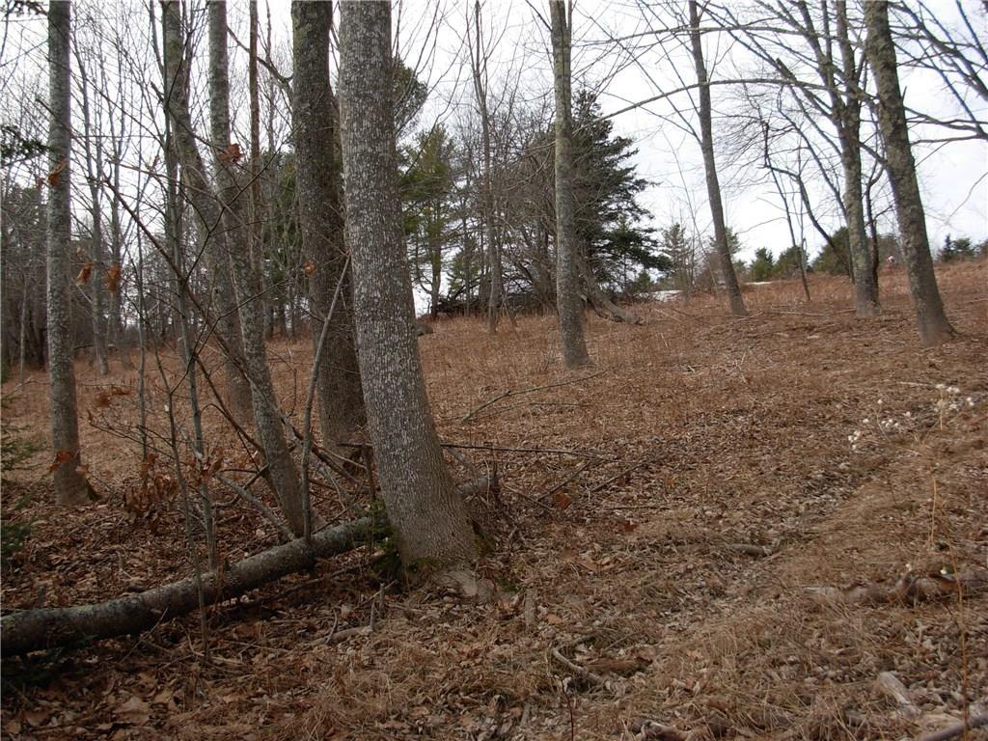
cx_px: 494
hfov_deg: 49.0
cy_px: 370
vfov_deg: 37.7
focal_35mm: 38
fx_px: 1085
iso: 79
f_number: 2.9
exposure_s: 1/542
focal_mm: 6.3
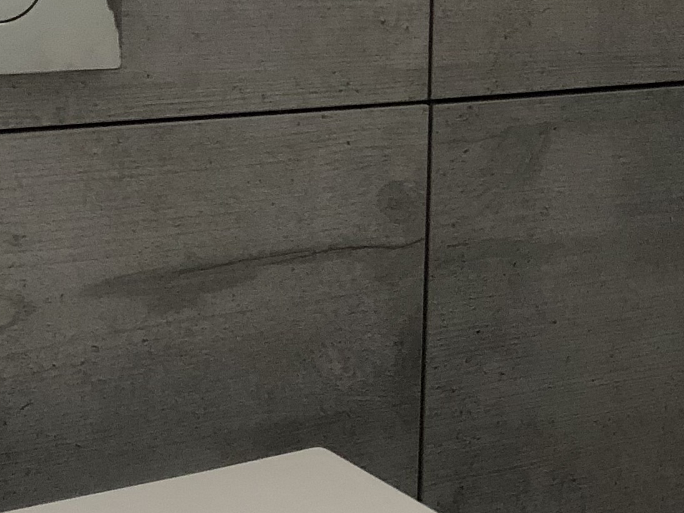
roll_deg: -2.8
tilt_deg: -15.5
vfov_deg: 14.3
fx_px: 2035
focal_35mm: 103
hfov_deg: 18.9
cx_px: 540
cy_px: 355
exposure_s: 1/13
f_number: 1.8
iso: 100
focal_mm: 4
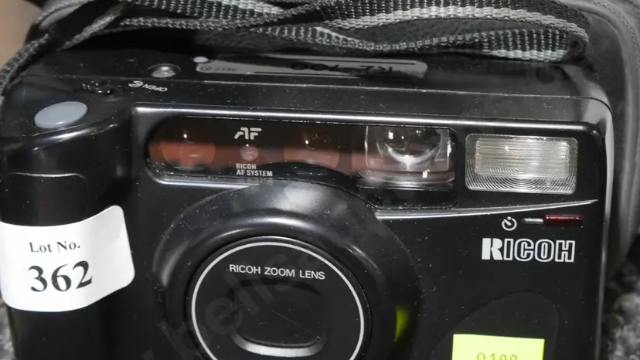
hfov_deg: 23.9
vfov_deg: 13.6
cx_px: 346
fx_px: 1511
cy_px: 223
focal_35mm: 89
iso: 2500
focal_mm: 33
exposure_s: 1/80
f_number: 5.4
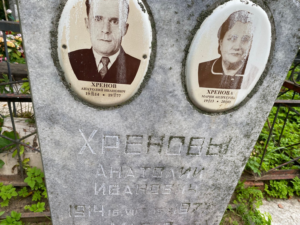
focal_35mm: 26
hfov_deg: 67.3
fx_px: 225
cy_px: 112
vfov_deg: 53.1
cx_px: 150
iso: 32
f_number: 1.8
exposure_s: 1/265
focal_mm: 4.25
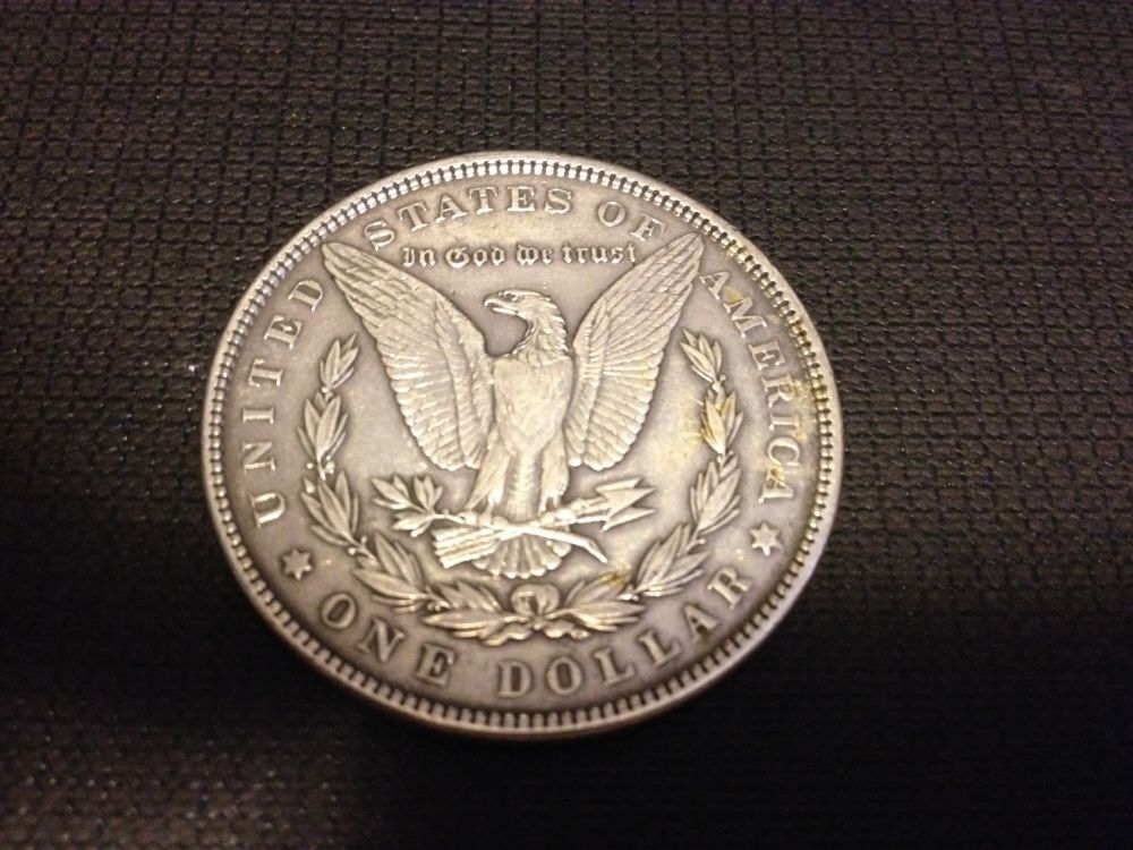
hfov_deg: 52.6
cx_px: 566
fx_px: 1146
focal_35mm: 35
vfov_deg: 40.7
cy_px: 425
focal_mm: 4.28
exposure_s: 1/15
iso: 500
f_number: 2.4
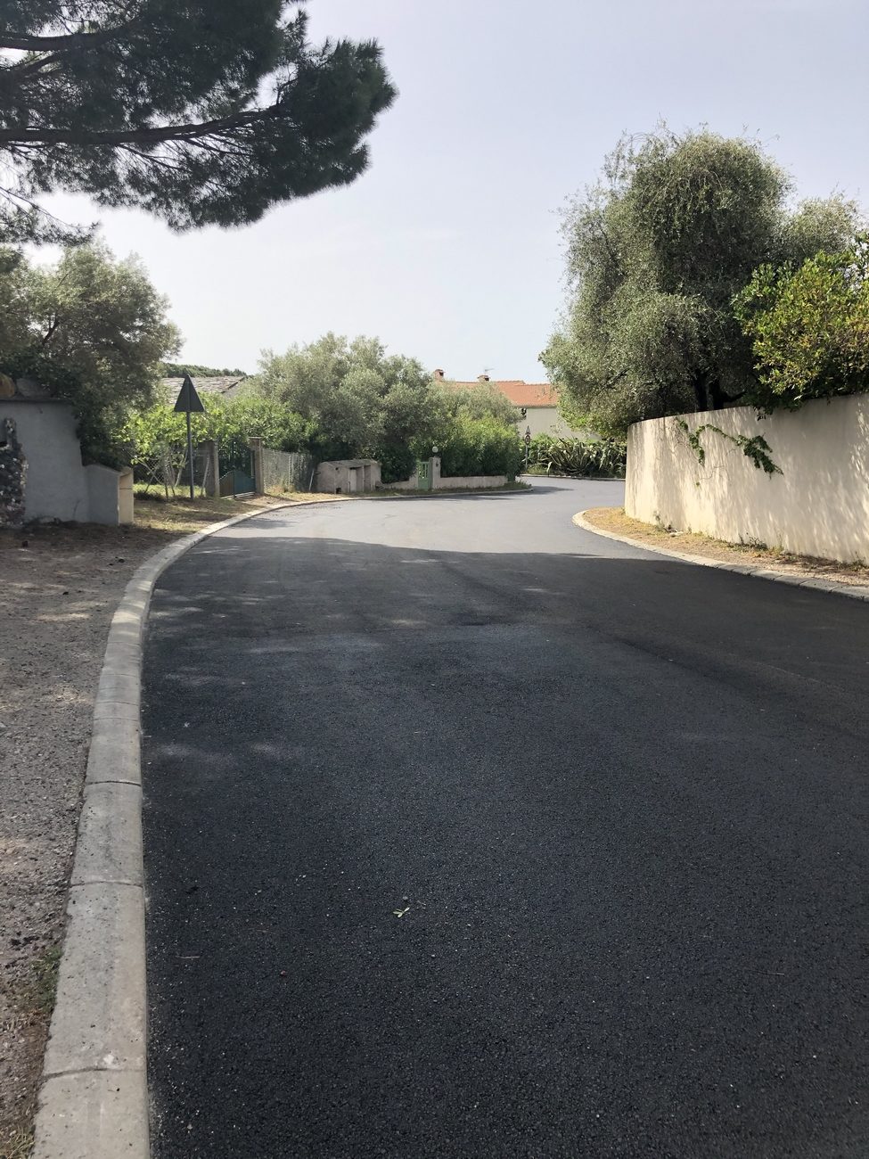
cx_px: 434
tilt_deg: -5.2
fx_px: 937
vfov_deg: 63.4
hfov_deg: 49.7
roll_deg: +0.5
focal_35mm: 28
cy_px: 580
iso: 20
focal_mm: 4
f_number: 1.8
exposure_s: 1/1548
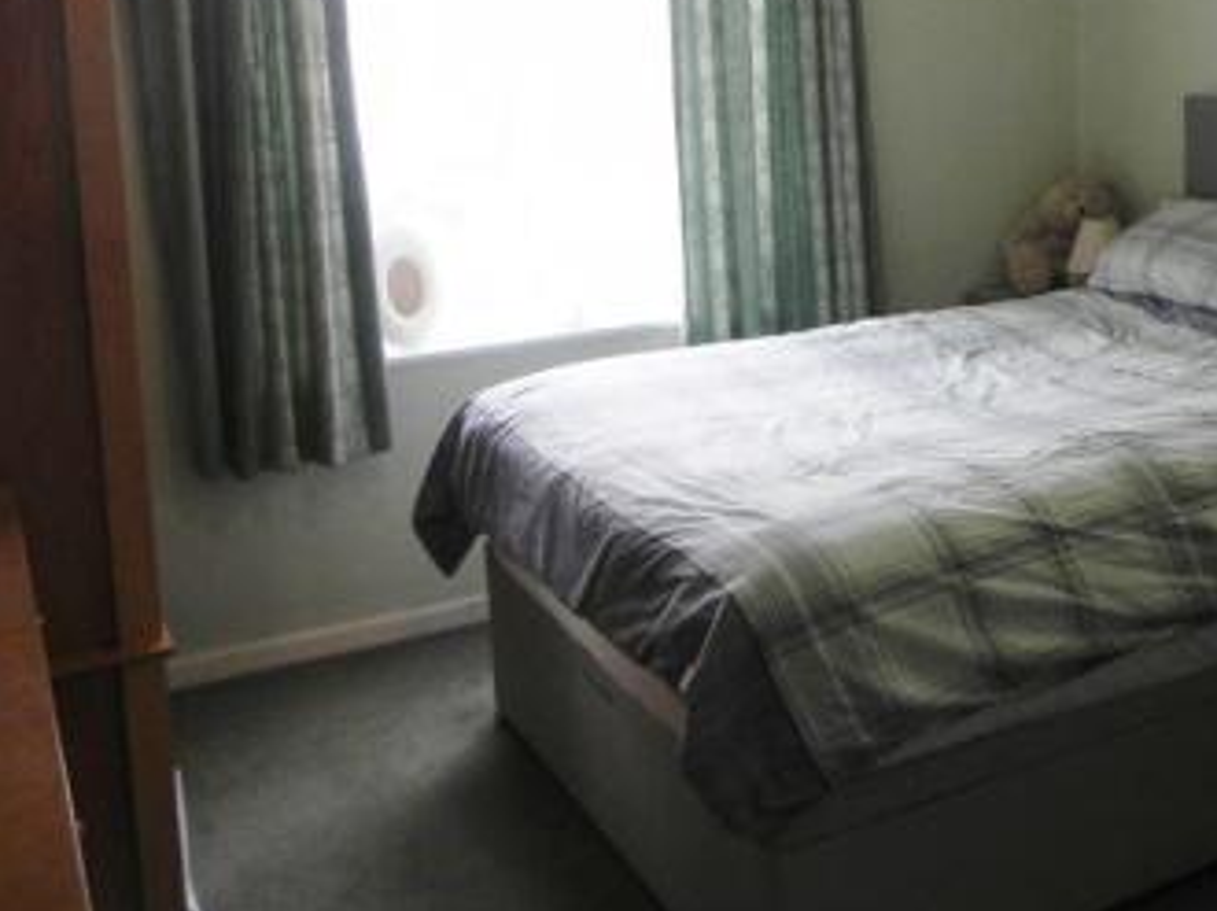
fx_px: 1616
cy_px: 219
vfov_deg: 30.9
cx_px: 1009
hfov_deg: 39.3
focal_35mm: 46
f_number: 2.8
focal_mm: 4.6
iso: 171
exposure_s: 1/30
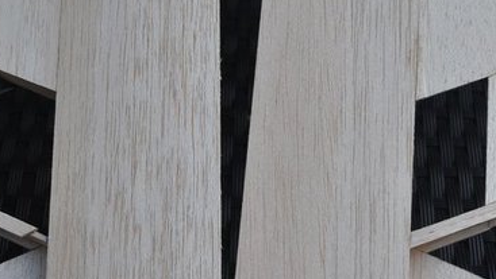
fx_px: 1079
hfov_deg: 25.8
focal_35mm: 82
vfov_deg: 14.3
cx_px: 174
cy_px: 342
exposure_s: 1/200
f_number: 7.1
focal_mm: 24
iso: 200
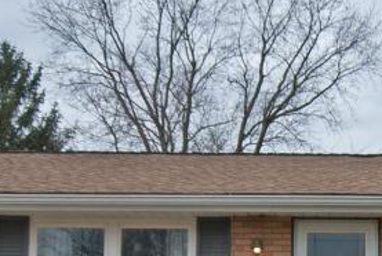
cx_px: 299
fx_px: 659
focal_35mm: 62
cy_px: 267
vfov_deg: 21.1
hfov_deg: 31.6
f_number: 5.6
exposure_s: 1/500
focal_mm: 10
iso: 100
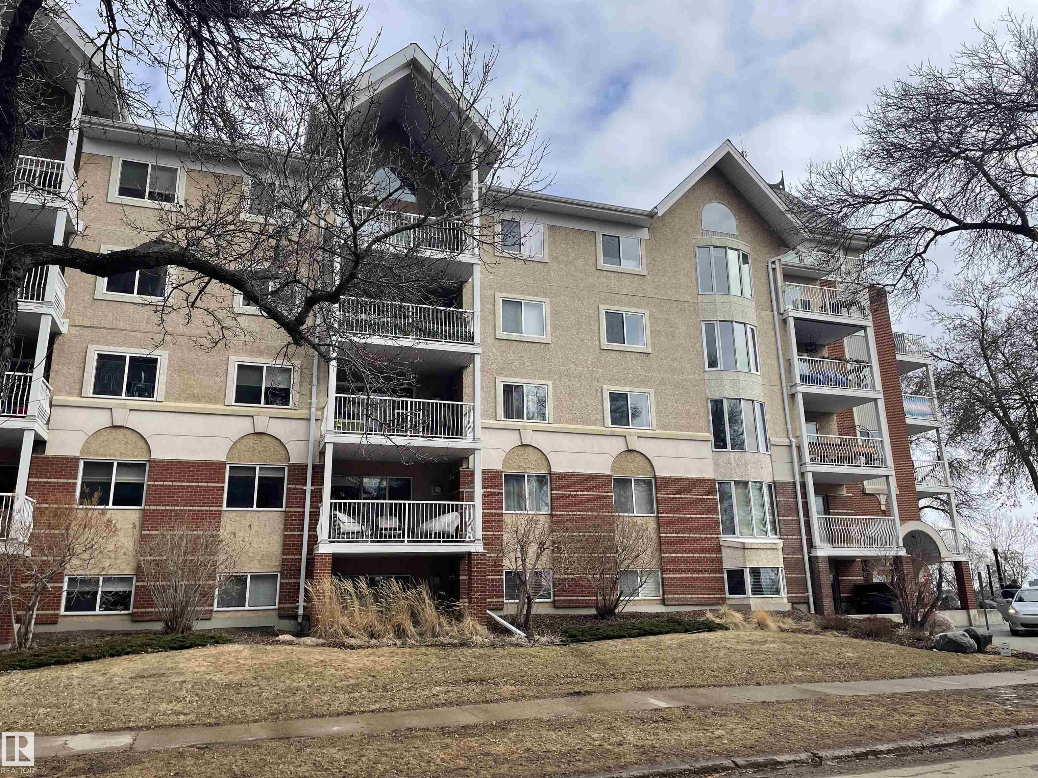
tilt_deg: +14.2
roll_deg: +0.8
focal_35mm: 26
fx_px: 780
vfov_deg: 53.1
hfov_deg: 67.3
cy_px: 389
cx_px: 519
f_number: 1.6
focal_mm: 4.2
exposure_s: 1/2882
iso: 32
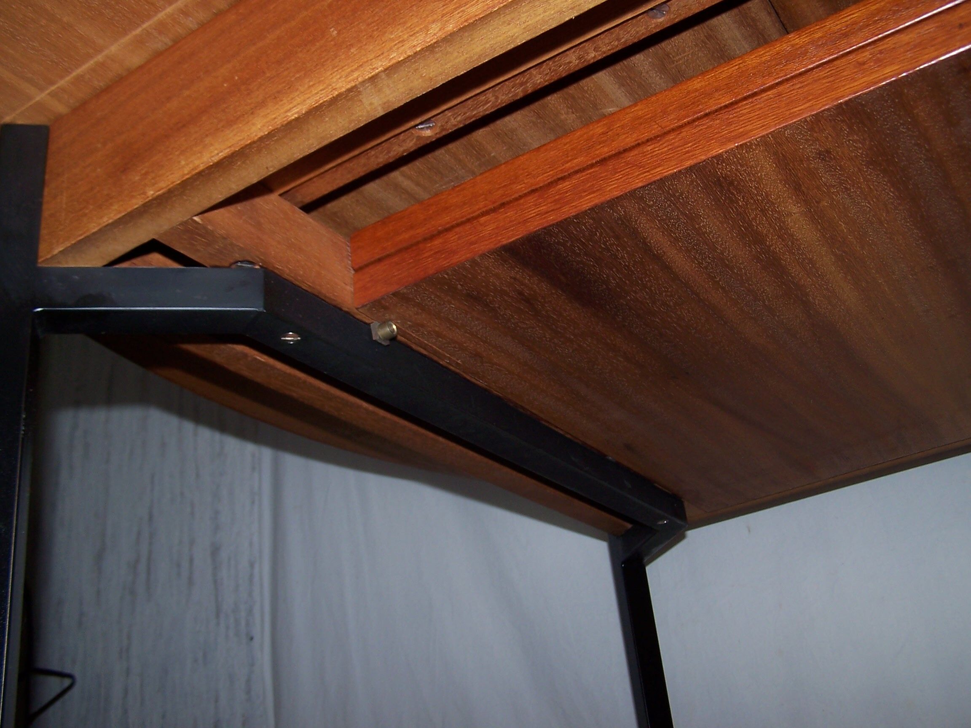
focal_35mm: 38
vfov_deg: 37.7
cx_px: 486
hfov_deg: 49.0
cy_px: 364
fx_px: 1066
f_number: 2.8
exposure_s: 1/60
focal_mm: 6.3
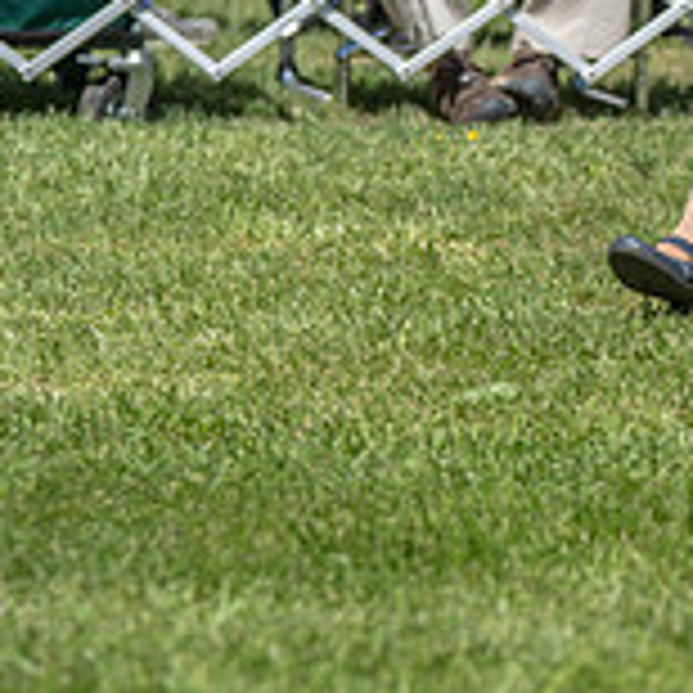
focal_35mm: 431
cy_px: -16
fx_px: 9762
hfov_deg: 4.0
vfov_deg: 4.1
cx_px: 1030
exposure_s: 1/500
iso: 100
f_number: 5
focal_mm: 135
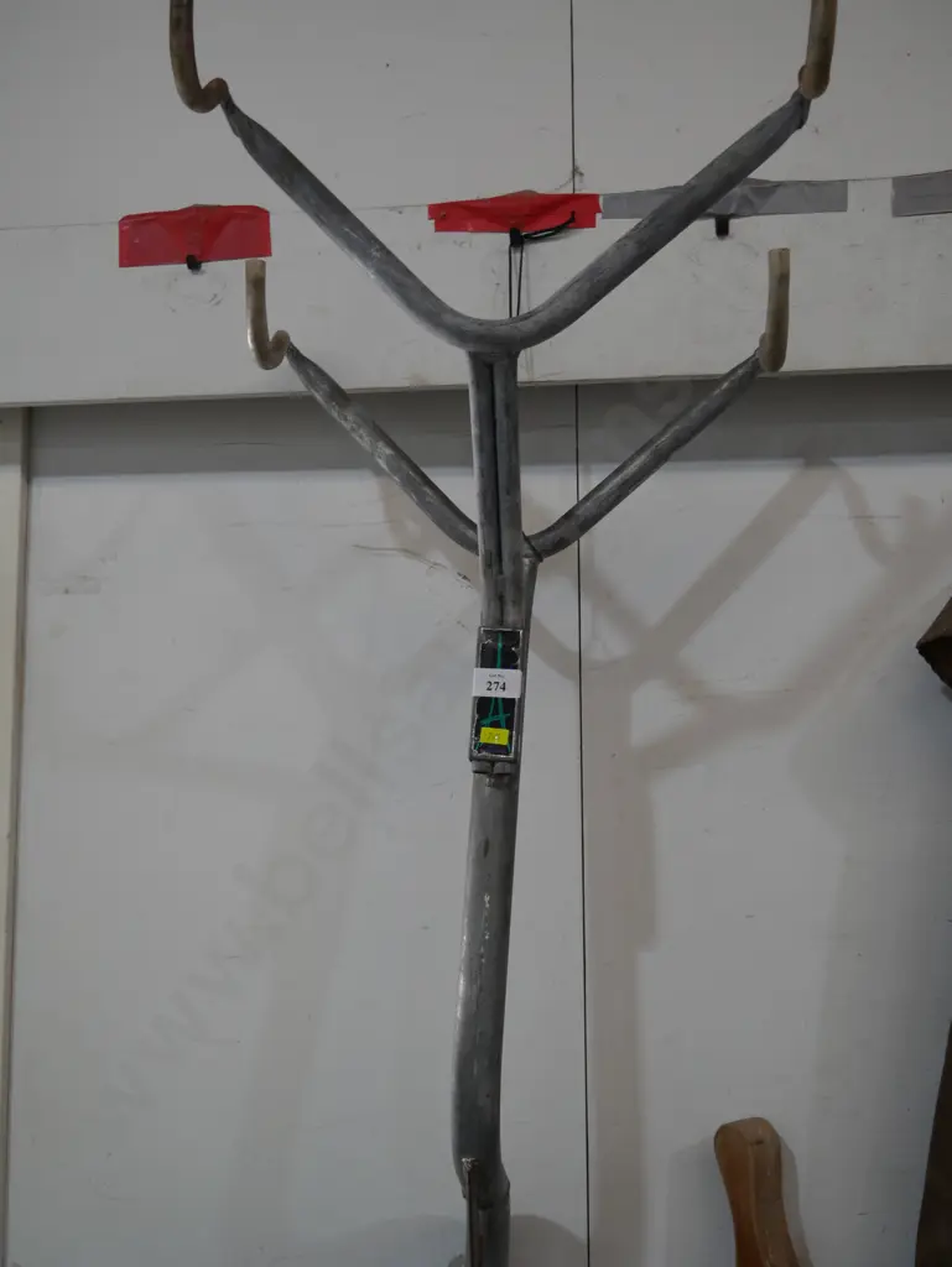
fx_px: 1172
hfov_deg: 44.2
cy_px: 634
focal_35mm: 32
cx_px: 476
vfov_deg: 56.8
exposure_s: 1/60
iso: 250
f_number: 3.6
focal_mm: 16
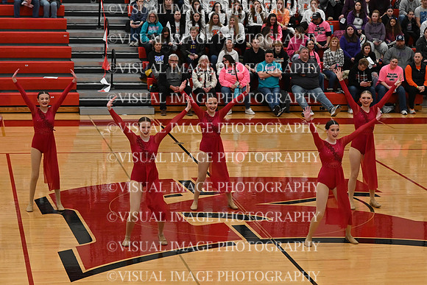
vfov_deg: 13.0
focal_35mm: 105
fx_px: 1246
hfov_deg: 19.5
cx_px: 214
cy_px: 142
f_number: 4
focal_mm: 70
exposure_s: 1/400
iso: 5000
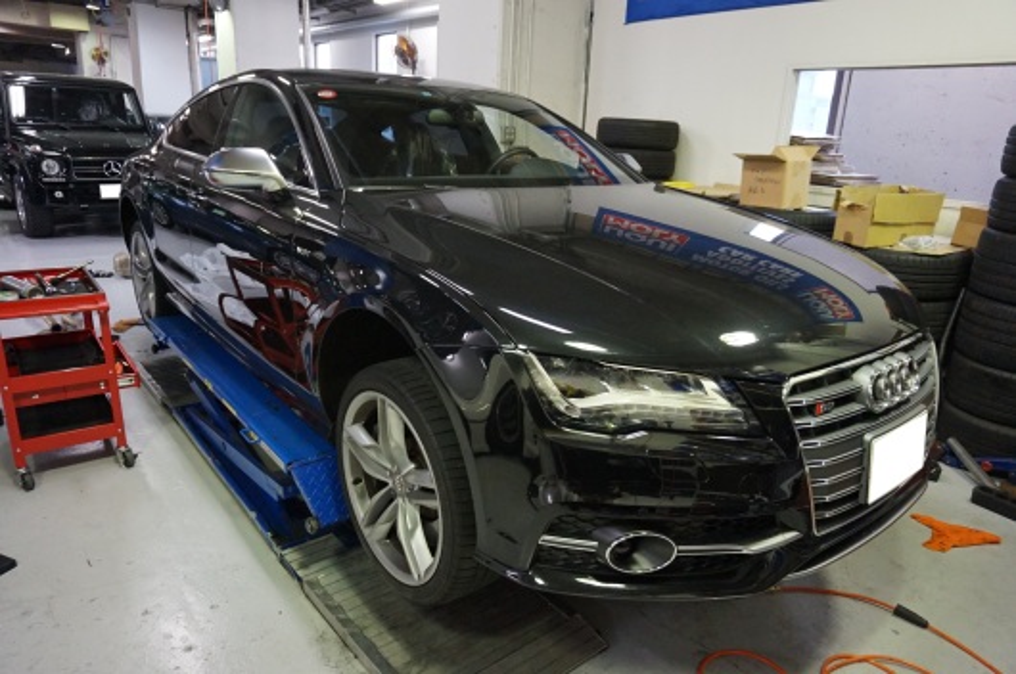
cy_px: 337
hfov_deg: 73.8
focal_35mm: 24
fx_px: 676
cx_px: 508
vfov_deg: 53.0
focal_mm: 16
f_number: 3.5
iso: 2500
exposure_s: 1/160
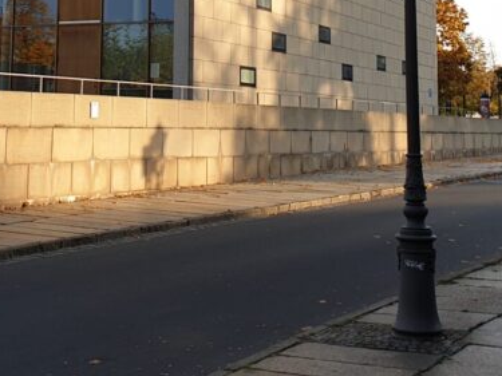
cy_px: -8
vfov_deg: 20.0
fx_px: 1029
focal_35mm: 71
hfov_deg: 27.0
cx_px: 116
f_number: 2.4
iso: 50
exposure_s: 1/577
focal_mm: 4.3
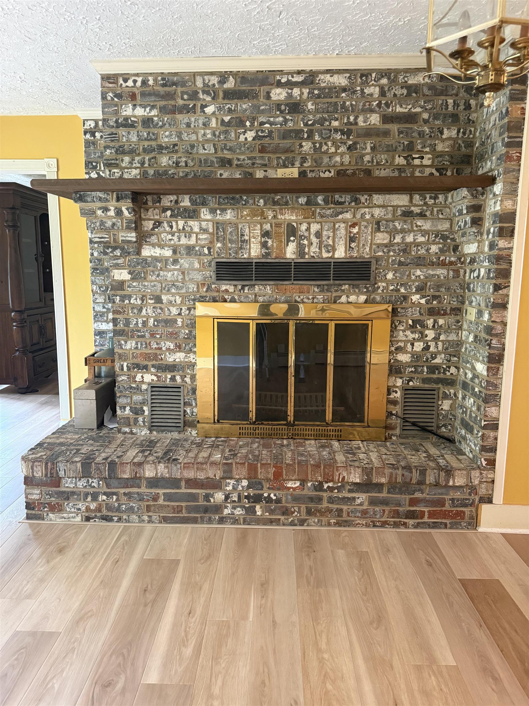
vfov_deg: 71.6
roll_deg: -1.0
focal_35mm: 24
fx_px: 489
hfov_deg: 56.8
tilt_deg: -9.0
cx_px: 264
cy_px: 353
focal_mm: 6.76
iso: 640
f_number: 1.78
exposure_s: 1/60
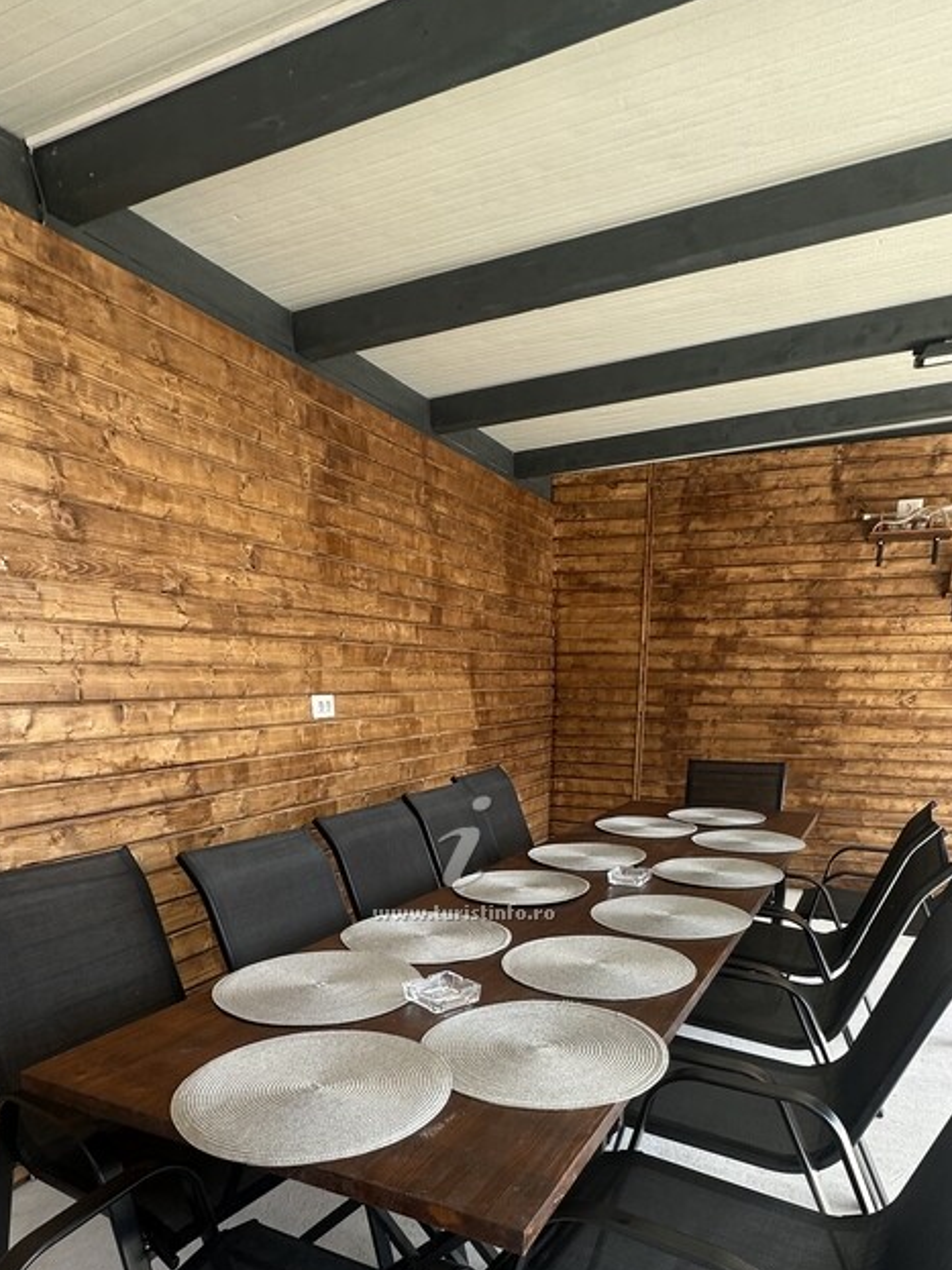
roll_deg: -0.6
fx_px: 844
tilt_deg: -14.4
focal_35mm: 23
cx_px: 497
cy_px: 889
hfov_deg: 58.8
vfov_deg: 70.8
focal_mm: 2.22
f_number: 2.2
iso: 50
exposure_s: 1/99
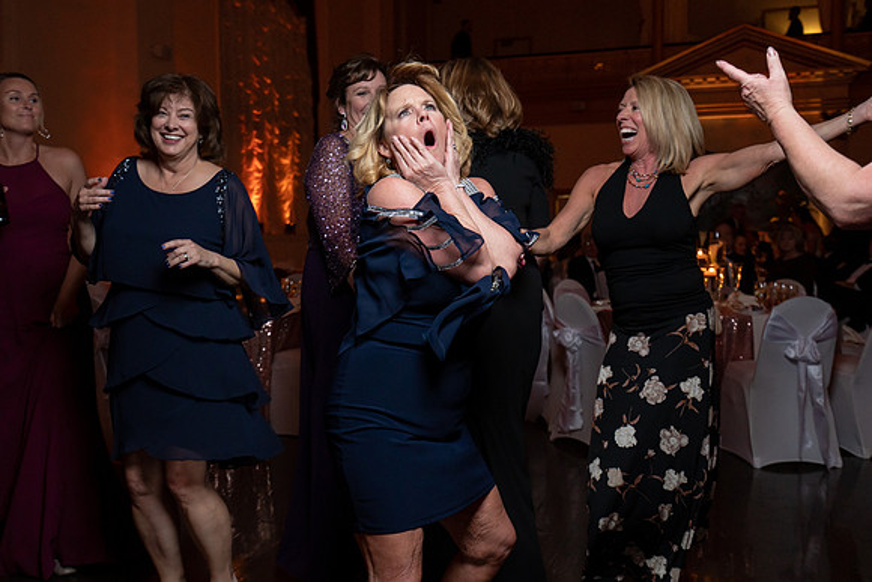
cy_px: 291
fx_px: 872
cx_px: 436
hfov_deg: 53.1
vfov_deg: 36.9
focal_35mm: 36
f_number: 4
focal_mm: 35
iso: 2000
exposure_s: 1/200
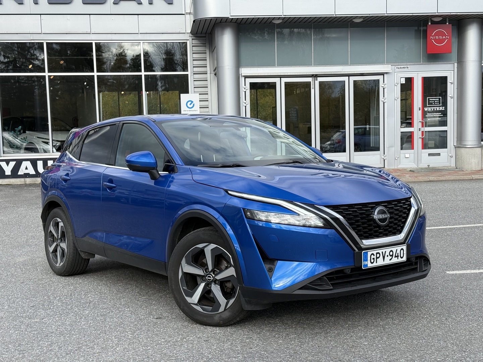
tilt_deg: -4.7
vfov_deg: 30.3
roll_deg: +1.6
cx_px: 242
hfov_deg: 39.7
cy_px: 181
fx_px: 670
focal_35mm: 48
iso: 80
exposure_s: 1/1715
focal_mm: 6.76
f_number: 1.78
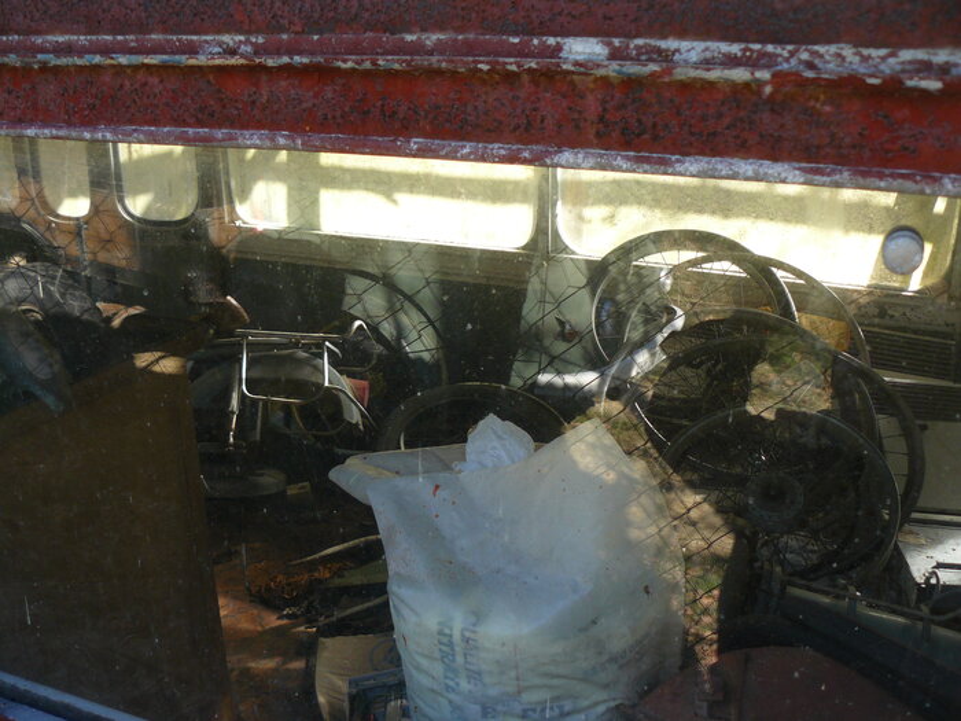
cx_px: 480
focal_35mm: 36
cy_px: 360
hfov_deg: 51.4
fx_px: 999
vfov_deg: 39.7
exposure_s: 1/100
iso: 100
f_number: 2.8
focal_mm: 6
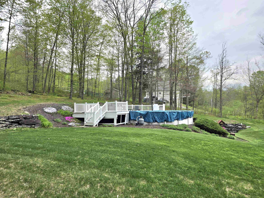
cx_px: 132
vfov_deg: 58.9
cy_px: 99
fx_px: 175
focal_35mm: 23
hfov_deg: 73.9
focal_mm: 6.25
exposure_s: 1/2500
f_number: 1.7
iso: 80
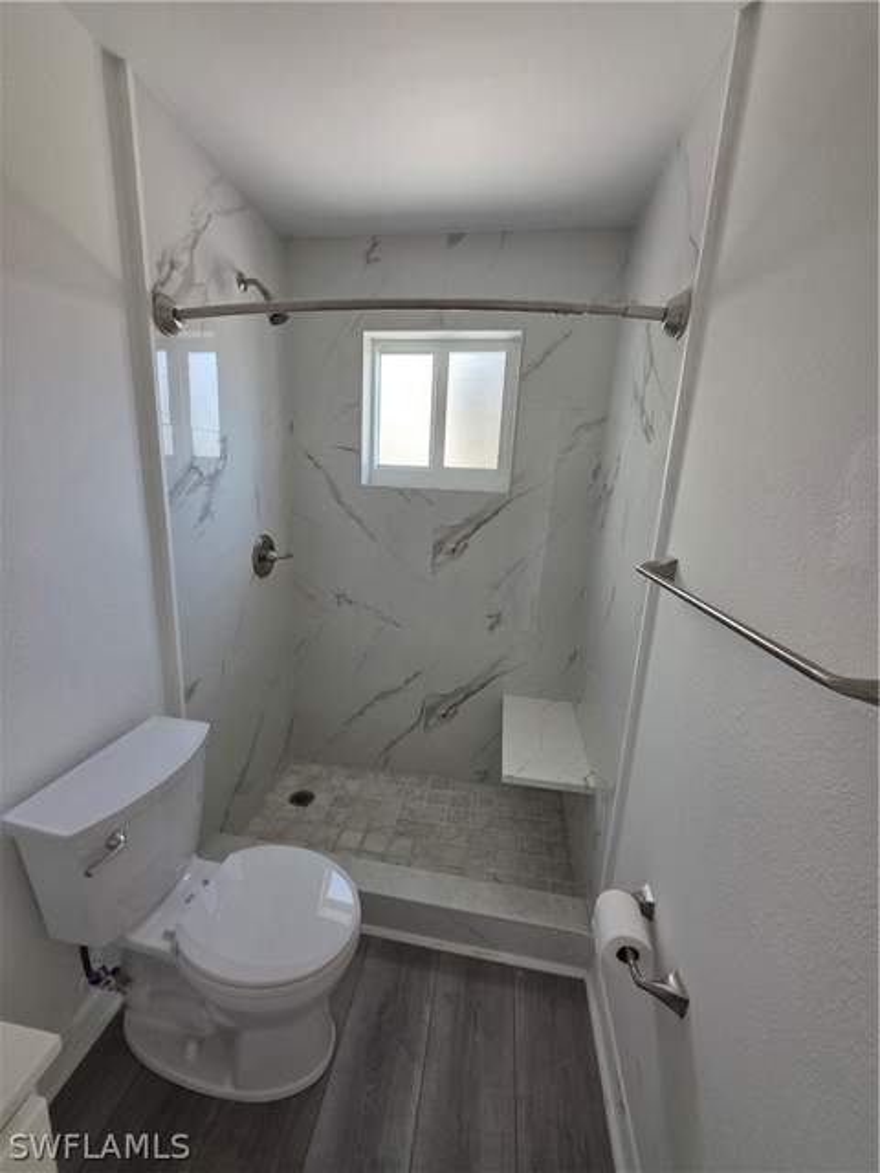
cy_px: 586
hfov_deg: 89.9
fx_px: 441
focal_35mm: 13
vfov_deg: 106.2
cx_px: 440
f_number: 1.9
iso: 80
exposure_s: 1/120
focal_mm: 2.2
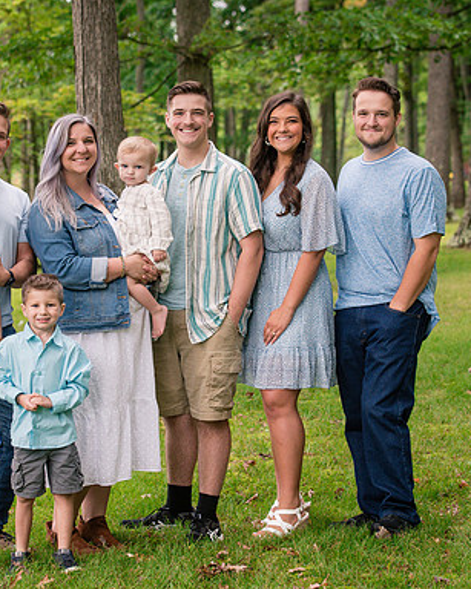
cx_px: 176
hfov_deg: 13.9
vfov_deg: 17.3
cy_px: 277
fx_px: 1935
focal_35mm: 111
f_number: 4.5
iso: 1000
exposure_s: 1/250
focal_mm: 70
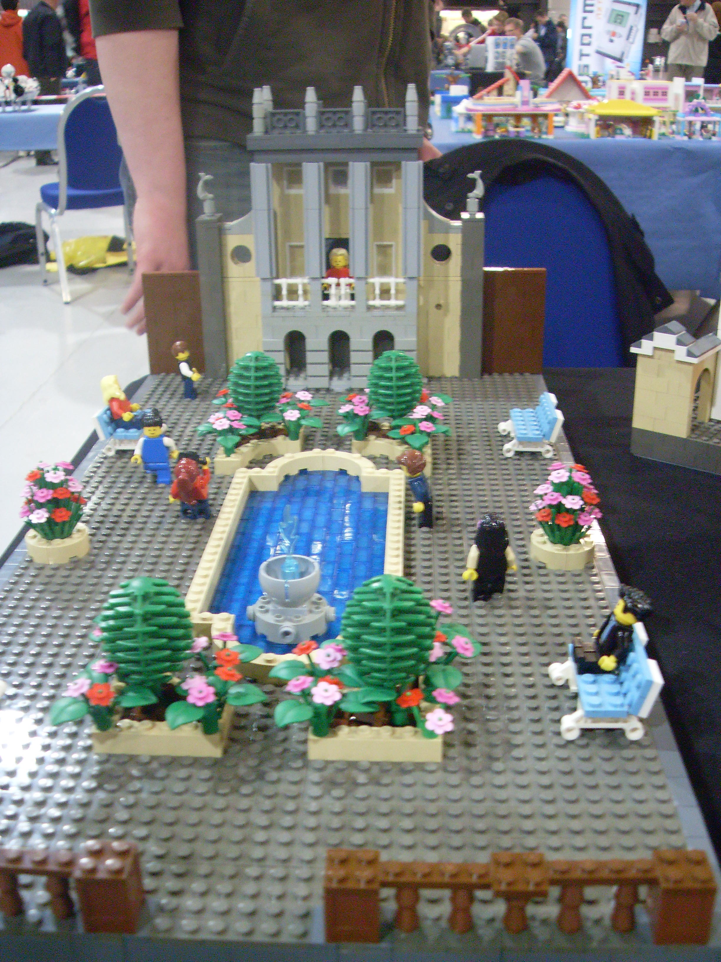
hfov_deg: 38.7
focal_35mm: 37
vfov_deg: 50.1
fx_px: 1028
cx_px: 360
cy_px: 481
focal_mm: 6.3
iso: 200
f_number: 2.8
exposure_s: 1/8
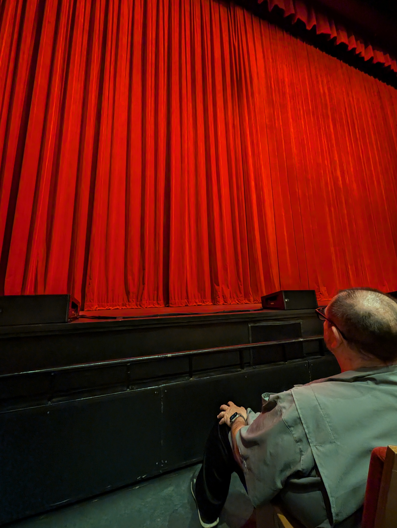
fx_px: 183
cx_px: 198
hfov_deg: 94.6
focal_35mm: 12
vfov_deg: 110.5
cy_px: 264
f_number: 1.7
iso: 209
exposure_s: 1/24
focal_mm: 2.02
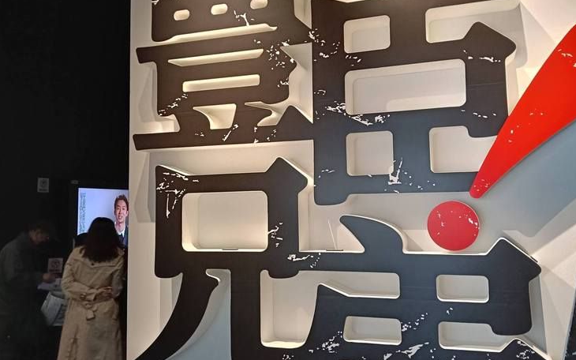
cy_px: 163
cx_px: 295
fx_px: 502
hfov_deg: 59.7
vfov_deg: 39.4
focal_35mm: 32
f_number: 1.8
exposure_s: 1/33.3
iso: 640
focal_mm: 3.98
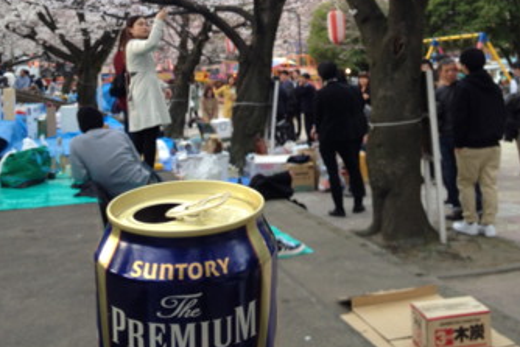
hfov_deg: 40.3
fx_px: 708
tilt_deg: -1.0
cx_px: 260
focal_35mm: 49
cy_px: 65
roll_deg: +3.4
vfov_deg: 27.0
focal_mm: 4.28
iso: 80
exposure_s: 1/120
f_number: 2.4
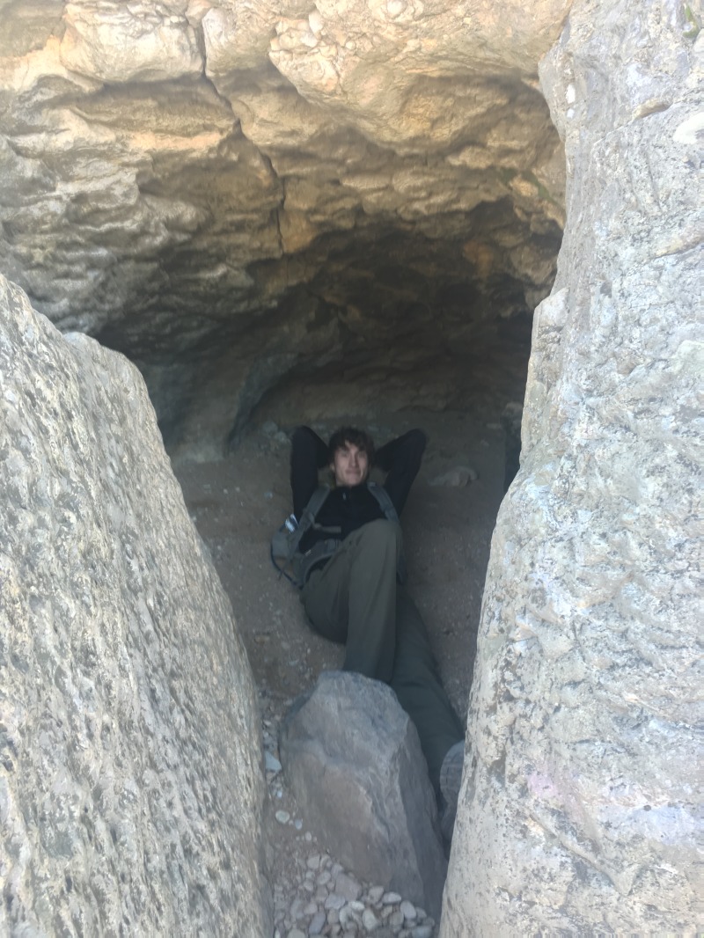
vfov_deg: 61.6
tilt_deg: -11.6
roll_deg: -3.3
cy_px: 469
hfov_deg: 48.2
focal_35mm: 29
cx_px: 352
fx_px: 786
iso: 40
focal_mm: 4.15
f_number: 2.2
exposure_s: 1/30
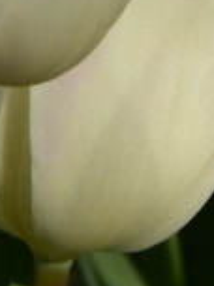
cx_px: 548
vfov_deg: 1.0
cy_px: -320
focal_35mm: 2074
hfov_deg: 0.7
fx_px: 17097
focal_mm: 135
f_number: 5.6
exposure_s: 1/2000
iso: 160
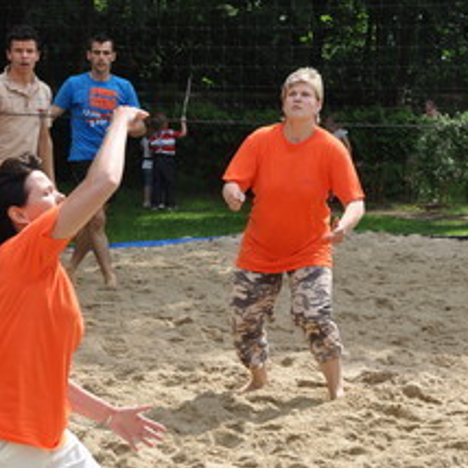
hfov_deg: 12.2
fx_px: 2187
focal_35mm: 143
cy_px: 251
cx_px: 260
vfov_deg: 12.2
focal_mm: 48
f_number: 5.6
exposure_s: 1/1250
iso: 400
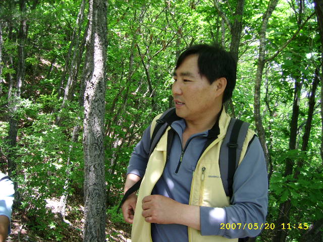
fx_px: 327
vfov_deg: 40.7
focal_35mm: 35
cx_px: 162
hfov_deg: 52.6
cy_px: 121
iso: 100
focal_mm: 5.95
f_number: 2.8
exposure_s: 1/104
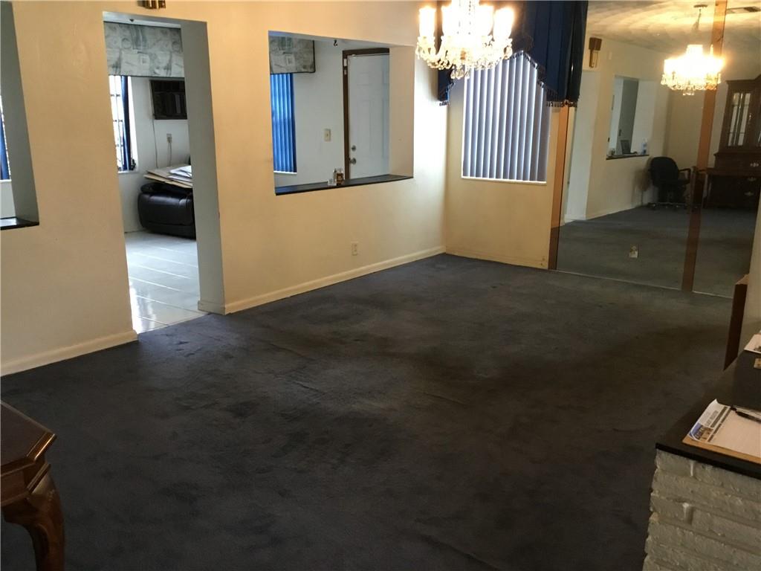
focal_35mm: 31
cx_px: 380
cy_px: 286
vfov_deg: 45.4
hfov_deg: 58.4
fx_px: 682
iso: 160
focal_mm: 3.3
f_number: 2.4
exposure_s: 1/30
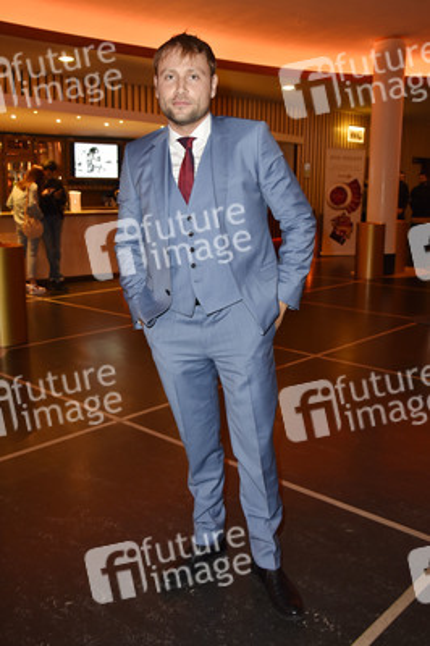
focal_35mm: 34
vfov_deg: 55.8
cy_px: 323
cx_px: 215
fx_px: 610
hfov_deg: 38.8
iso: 1000
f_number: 6.3
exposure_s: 1/40
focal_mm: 34
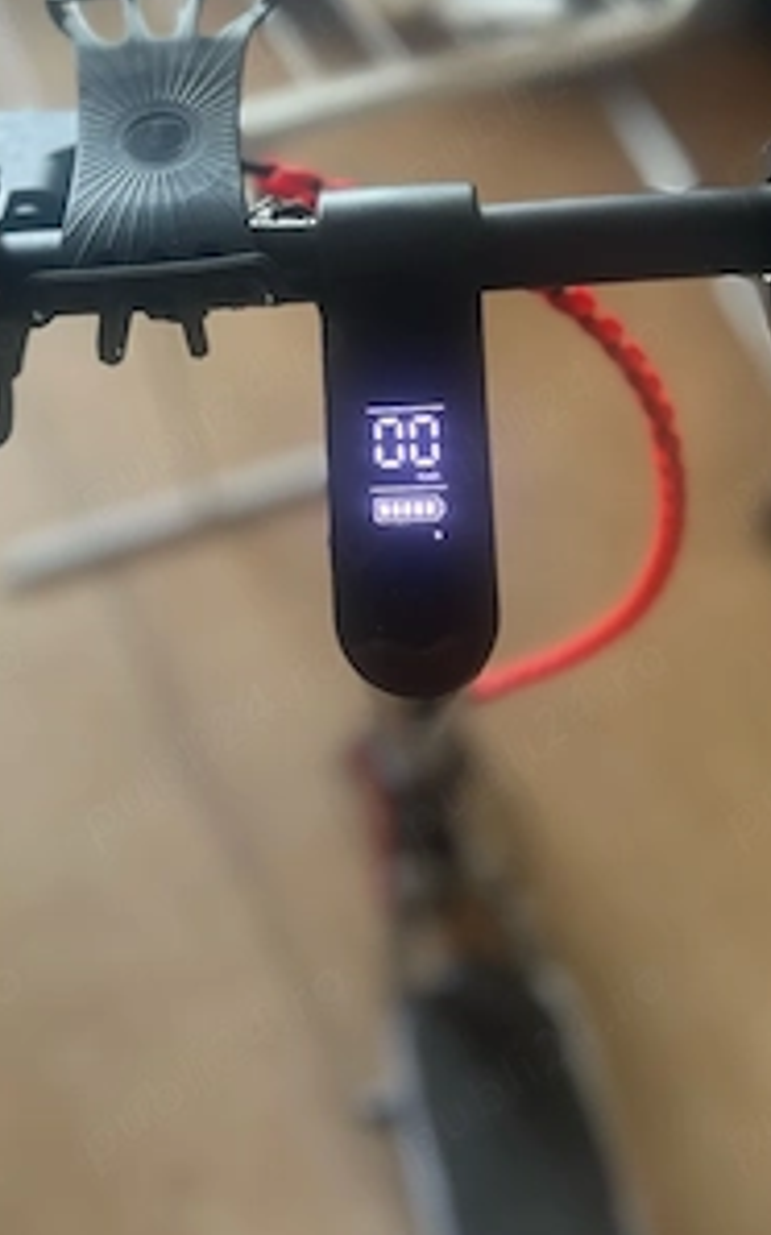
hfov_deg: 34.2
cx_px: 294
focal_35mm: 37
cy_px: 468
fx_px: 1245
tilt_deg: -59.1
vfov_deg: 52.2
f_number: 1.5
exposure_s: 1/73
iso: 100
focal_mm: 5.7
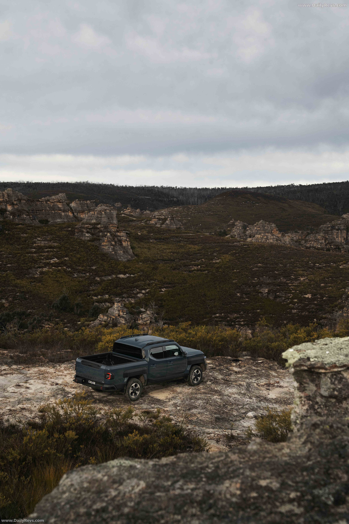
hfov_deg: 25.1
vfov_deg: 36.9
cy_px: 262
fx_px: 785
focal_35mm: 54
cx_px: 174
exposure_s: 1/125
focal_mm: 54
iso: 800
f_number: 10
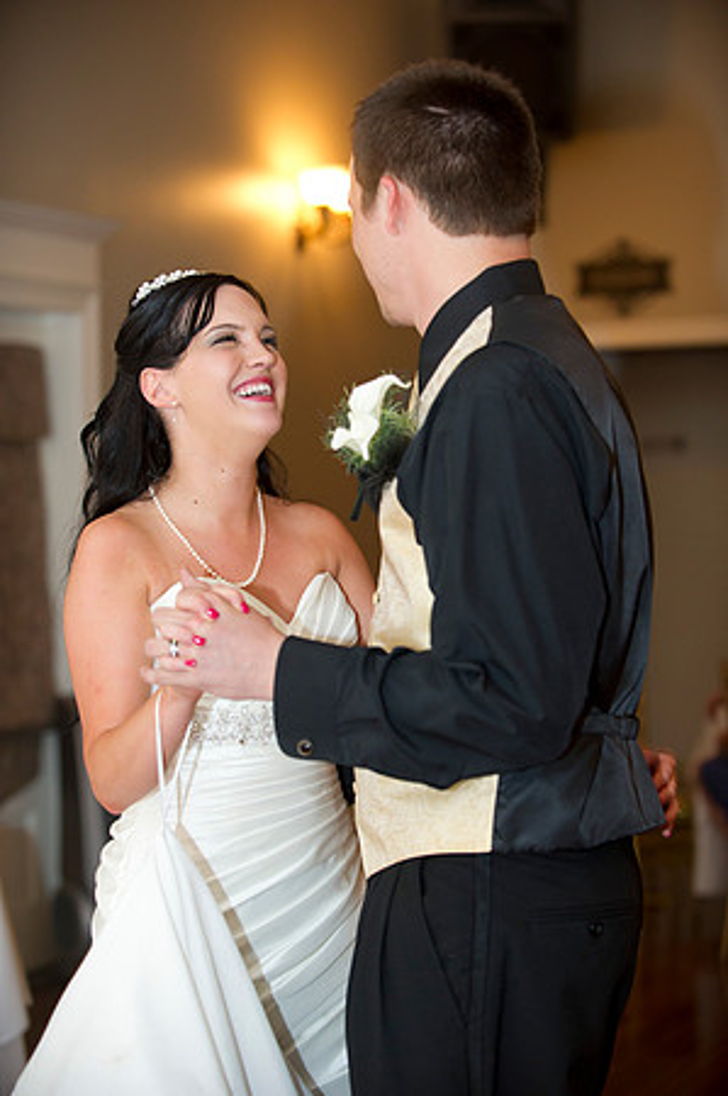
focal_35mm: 80
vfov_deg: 25.4
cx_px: 364
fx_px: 2432
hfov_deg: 17.0
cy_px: 548
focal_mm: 80
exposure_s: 1/60
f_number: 2.8
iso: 2000
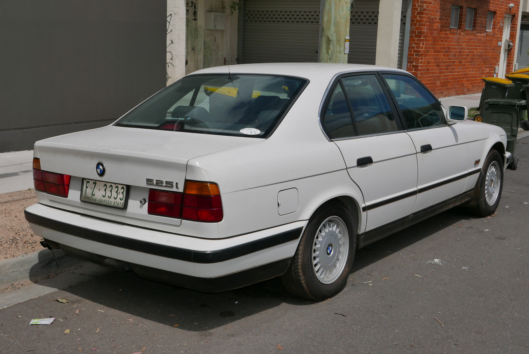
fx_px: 721
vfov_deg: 27.6
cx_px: 264
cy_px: 177
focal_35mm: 49
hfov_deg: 40.3
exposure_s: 1/1600
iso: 200
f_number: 8
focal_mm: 22
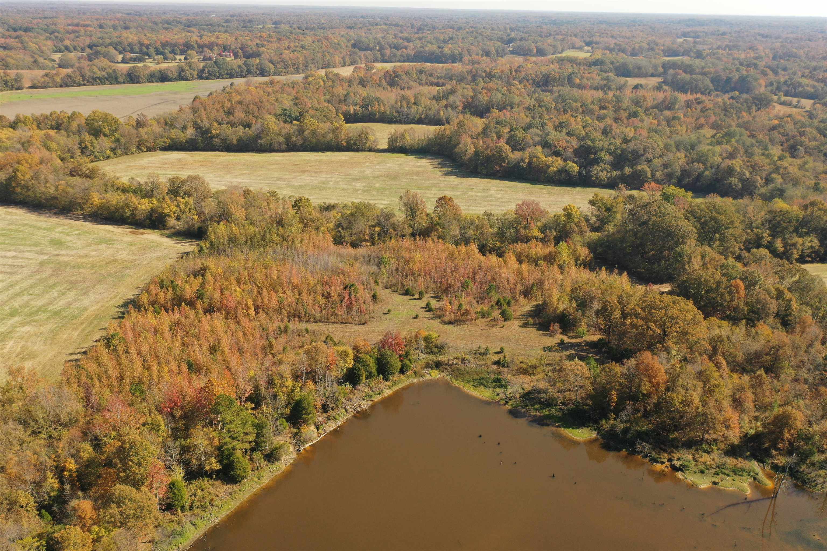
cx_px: 414
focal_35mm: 28
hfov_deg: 65.5
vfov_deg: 46.4
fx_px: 643
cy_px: 276
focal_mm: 10.26
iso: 100
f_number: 3.2
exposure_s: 1/800
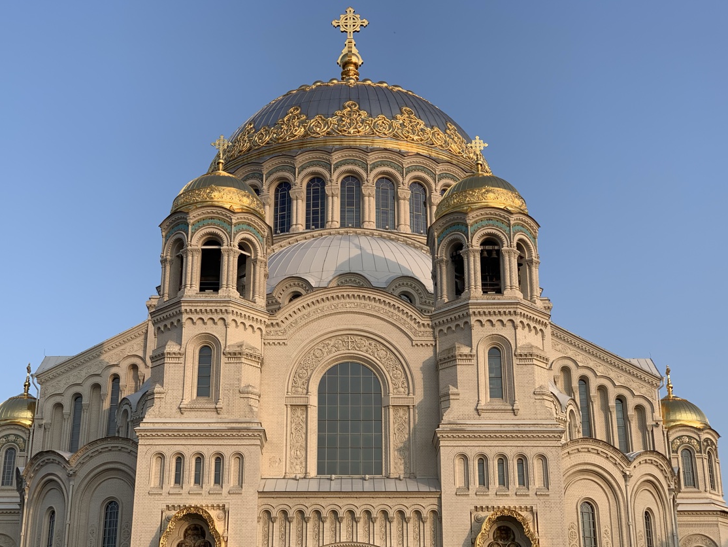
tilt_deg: +23.1
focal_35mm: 56
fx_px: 1178
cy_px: 283
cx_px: 354
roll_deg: -0.2
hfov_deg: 34.3
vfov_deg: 26.1
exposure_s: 1/440
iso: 16
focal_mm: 6
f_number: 2.4
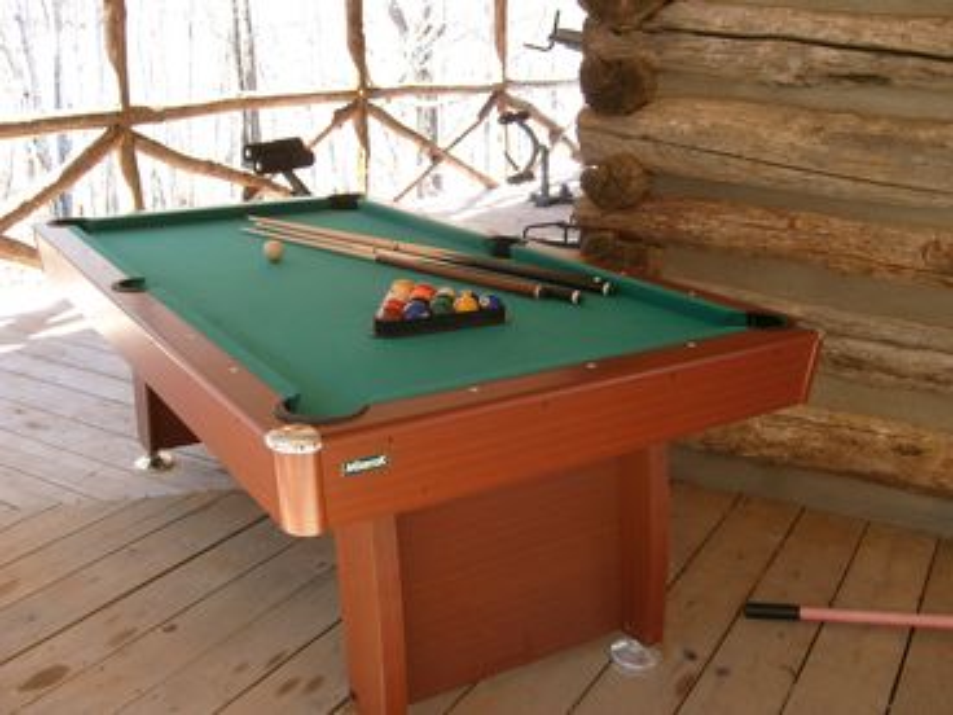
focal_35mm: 35
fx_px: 964
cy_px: 358
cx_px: 476
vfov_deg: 40.7
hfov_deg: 52.6
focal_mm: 5.8
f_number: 2.8
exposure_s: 1/60
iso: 80
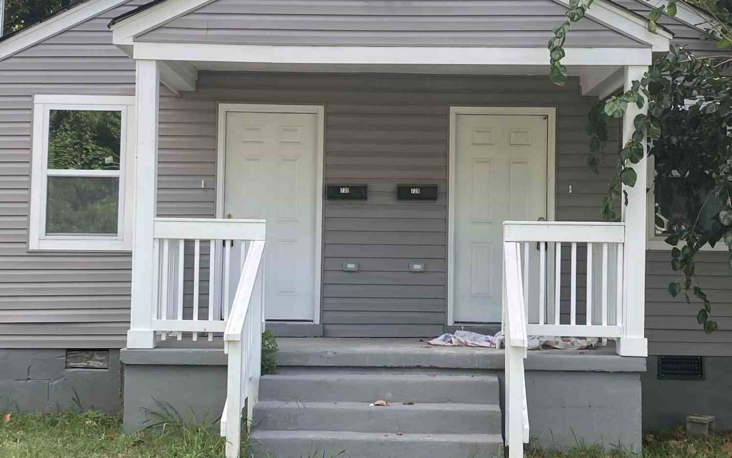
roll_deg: -0.4
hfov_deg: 33.5
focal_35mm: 61
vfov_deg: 21.3
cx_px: 383
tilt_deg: +4.9
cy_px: 213
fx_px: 1217
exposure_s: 1/353
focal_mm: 3.99
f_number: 1.8
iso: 20
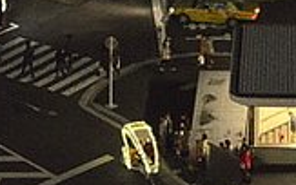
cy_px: -397
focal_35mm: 172
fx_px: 1388
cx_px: 298
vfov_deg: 6.8
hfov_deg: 12.0
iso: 3200
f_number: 3.5
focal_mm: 18
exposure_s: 1/30
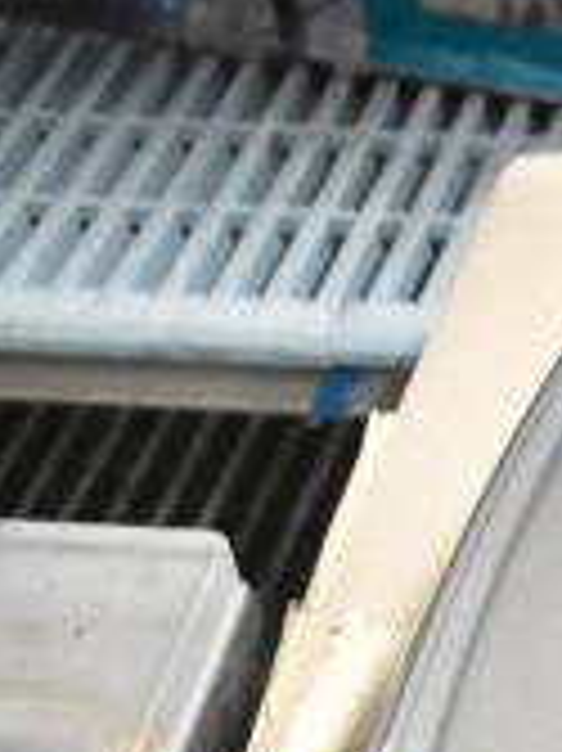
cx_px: 1290
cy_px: 835
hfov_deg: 11.4
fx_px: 2401
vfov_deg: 17.2
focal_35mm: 111
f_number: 3.8
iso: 7200
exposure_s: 1/30
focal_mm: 21
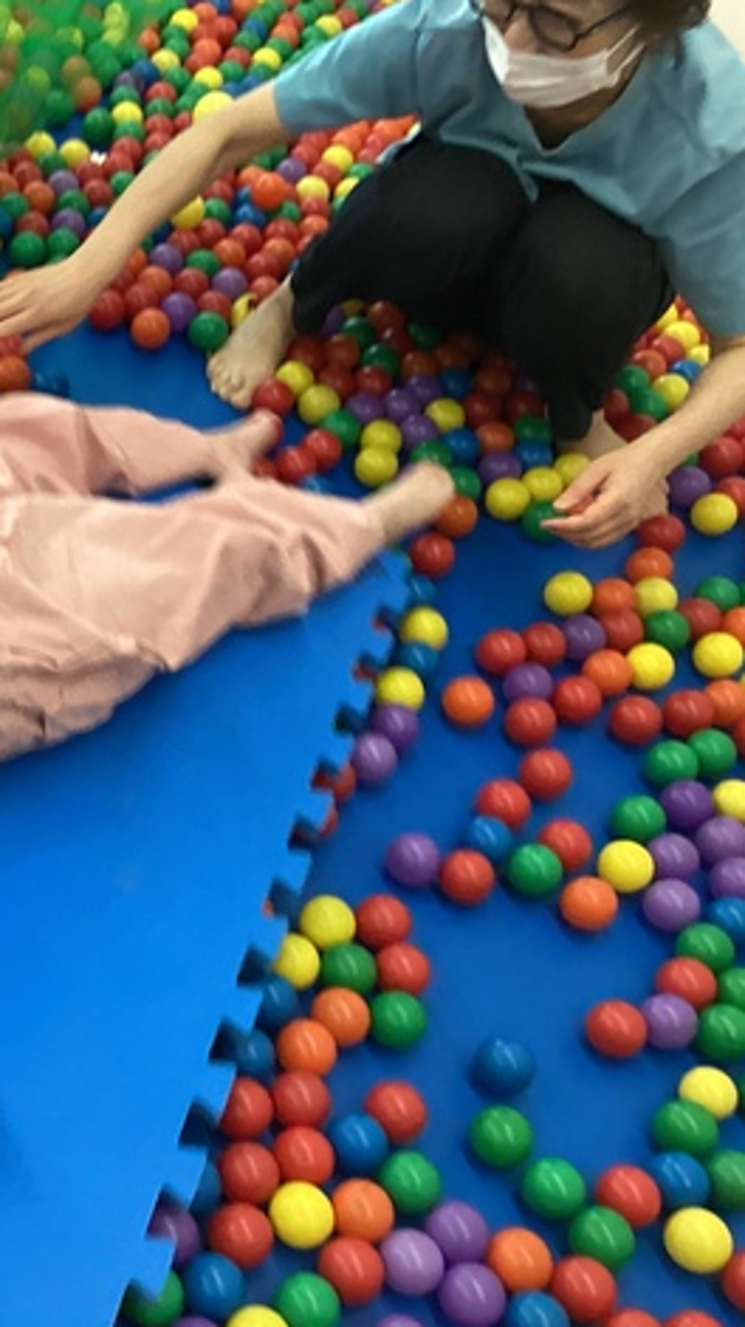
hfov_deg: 23.7
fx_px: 1617
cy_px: 655
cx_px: -141
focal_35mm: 46
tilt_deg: -49.0
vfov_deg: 44.6
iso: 250
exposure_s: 1/60
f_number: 2.4
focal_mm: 3.3
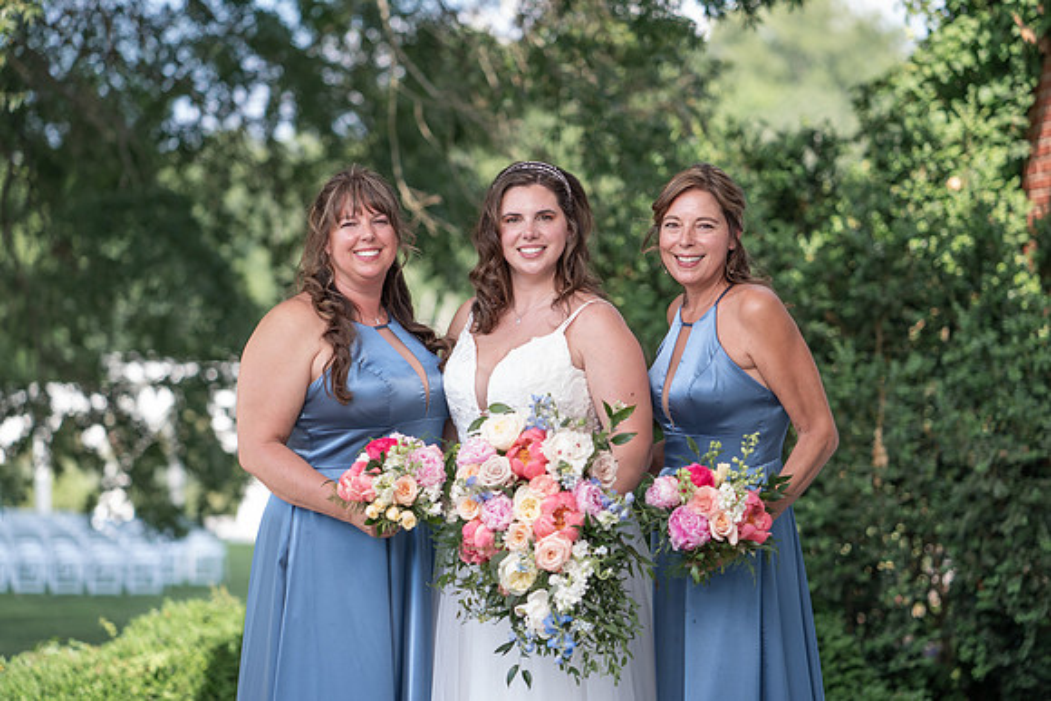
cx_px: 533
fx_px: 2572
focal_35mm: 88
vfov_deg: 15.5
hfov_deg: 23.1
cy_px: 363
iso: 64
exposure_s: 1/500
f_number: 2.2
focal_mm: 85
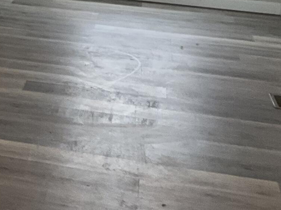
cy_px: -96
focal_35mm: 115
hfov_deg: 15.8
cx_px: -137
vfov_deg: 12.3
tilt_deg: -6.7
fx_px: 933
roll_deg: -2.6
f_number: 1.8
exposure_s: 1/60
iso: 100
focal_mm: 3
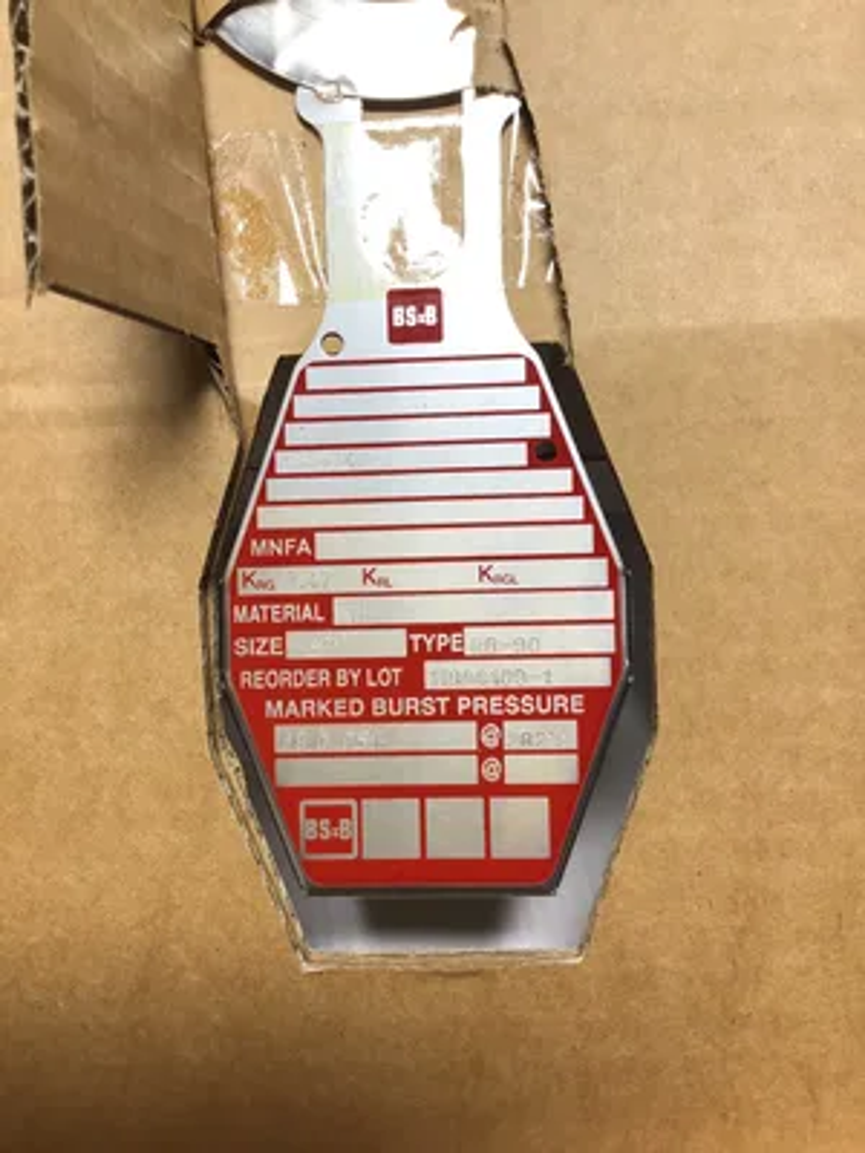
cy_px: 576
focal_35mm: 31
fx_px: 1033
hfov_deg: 45.4
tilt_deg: -61.4
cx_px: 432
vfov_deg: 58.4
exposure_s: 1/120
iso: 25
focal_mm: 3.3
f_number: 2.4
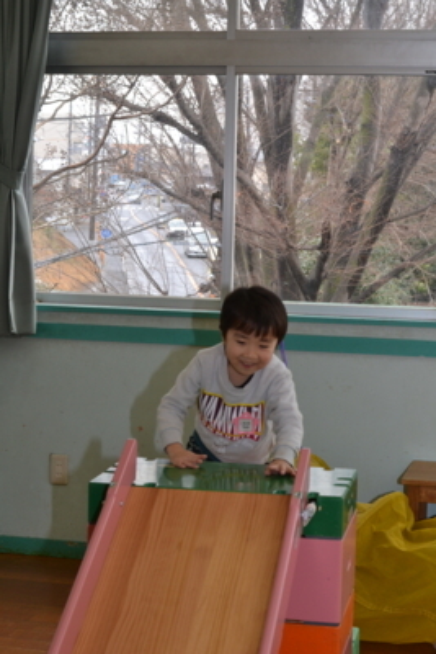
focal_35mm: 75
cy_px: 327
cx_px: 218
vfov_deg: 27.0
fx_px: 1361
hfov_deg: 18.2
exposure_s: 1/200
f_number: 5.6
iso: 400
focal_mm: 50
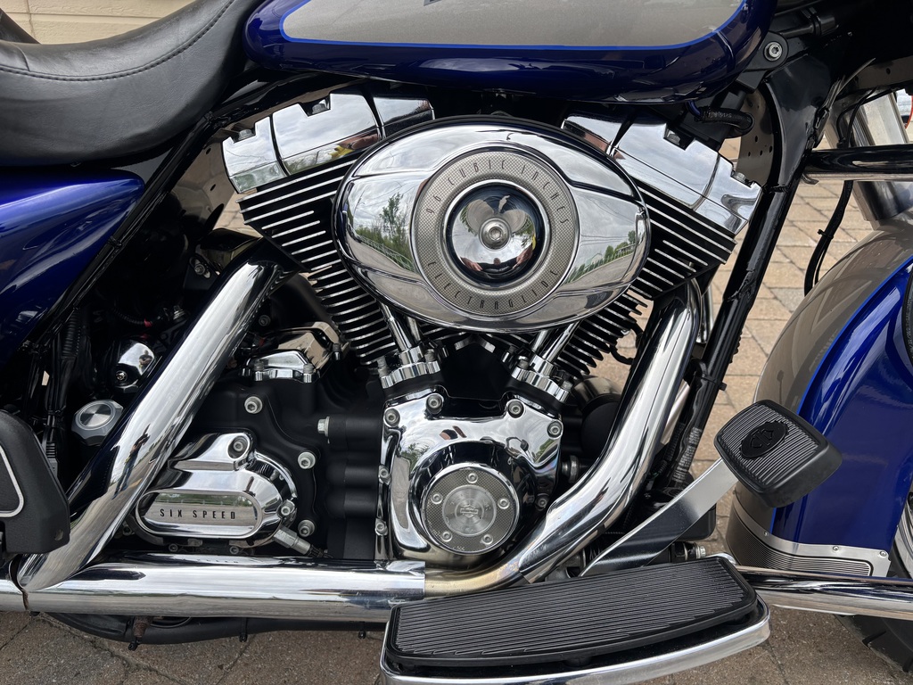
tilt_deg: -28.6
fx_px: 686
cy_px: 342
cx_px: 456
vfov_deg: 53.1
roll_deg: -3.7
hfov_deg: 67.3
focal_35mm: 26
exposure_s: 1/988
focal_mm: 5.96
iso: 50
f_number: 1.6
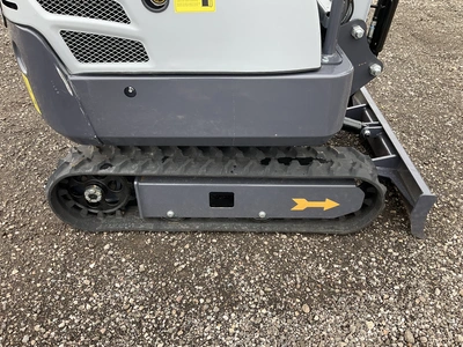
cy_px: 174
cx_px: 232
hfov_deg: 61.7
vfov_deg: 48.2
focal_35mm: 29
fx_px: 388
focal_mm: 3
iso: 20
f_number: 1.8
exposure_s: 1/122
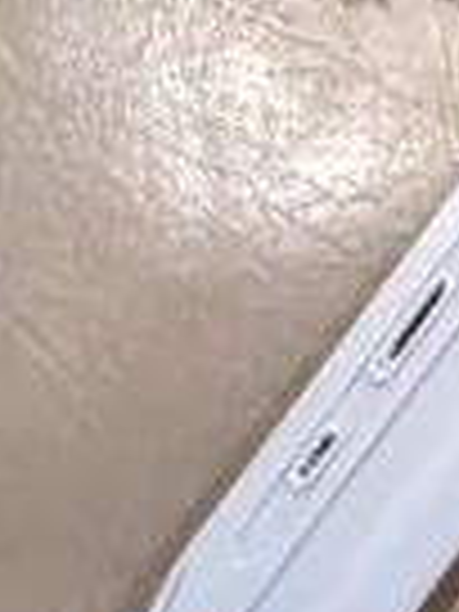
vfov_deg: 17.6
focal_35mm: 106
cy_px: -137
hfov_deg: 13.0
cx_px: 752
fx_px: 1874
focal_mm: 4.38
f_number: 1.73
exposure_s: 1/30
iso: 2094
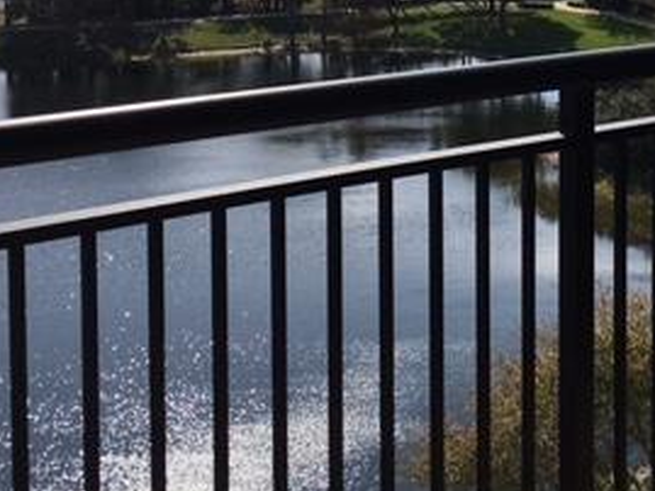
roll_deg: +0.7
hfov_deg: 28.0
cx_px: 443
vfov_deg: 20.4
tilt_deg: -3.8
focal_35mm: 69
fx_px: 1306
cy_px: -41
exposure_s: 1/3663
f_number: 2.2
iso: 25
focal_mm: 4.15
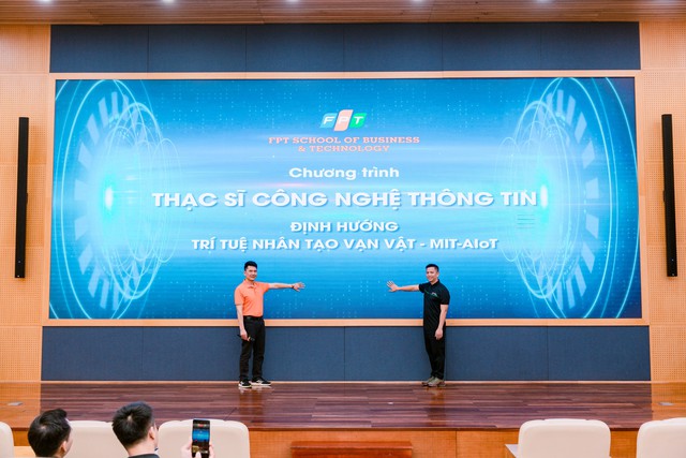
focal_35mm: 40
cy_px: 229
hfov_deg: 48.8
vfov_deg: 33.7
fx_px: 757
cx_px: 343
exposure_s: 1/125
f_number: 4.5
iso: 800
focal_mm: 39.7
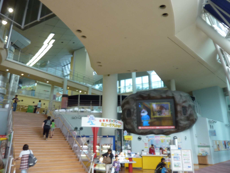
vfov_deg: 54.9
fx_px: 166
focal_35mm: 25
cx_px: 115
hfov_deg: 69.4
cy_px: 86
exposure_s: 1/30
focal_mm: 4.1
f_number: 3.3
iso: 125
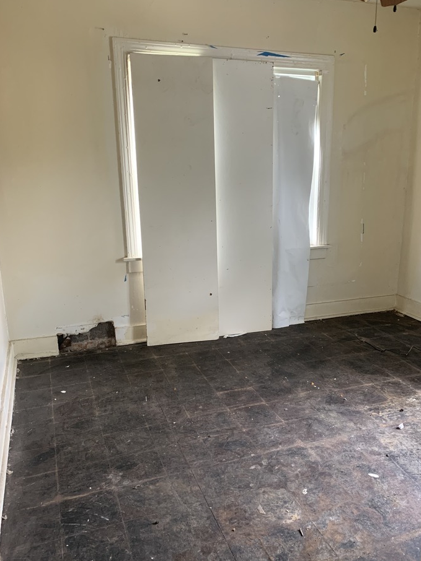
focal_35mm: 31
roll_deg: -1.1
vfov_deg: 58.3
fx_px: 503
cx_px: 244
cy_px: 297
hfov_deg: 45.3
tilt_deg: -13.7
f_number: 1.8
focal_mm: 4.25
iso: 250
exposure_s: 1/60
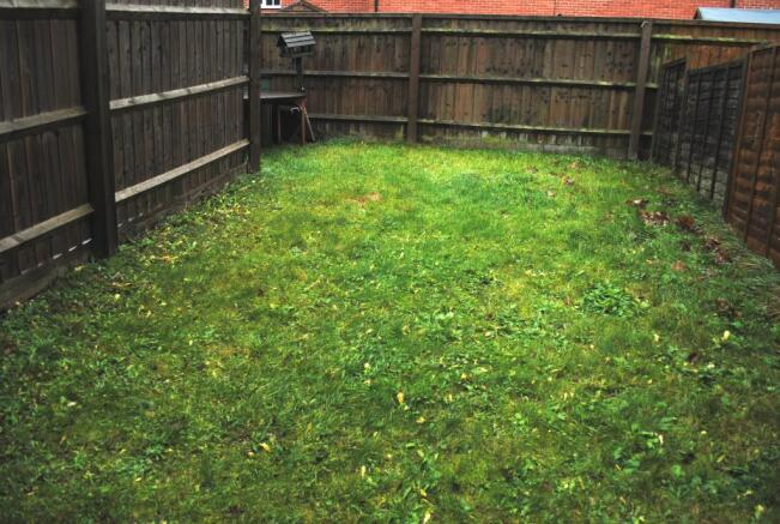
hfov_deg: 67.3
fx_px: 586
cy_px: 262
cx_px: 390
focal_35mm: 27
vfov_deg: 48.1
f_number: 4
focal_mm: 18
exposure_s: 1/60
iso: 200
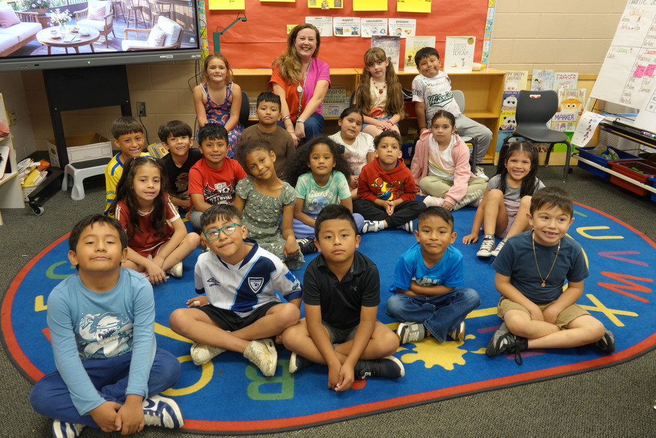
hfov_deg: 65.4
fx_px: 510
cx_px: 319
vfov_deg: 46.4
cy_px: 212
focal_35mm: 28
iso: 200
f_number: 2.5
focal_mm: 9.81
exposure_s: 1/30
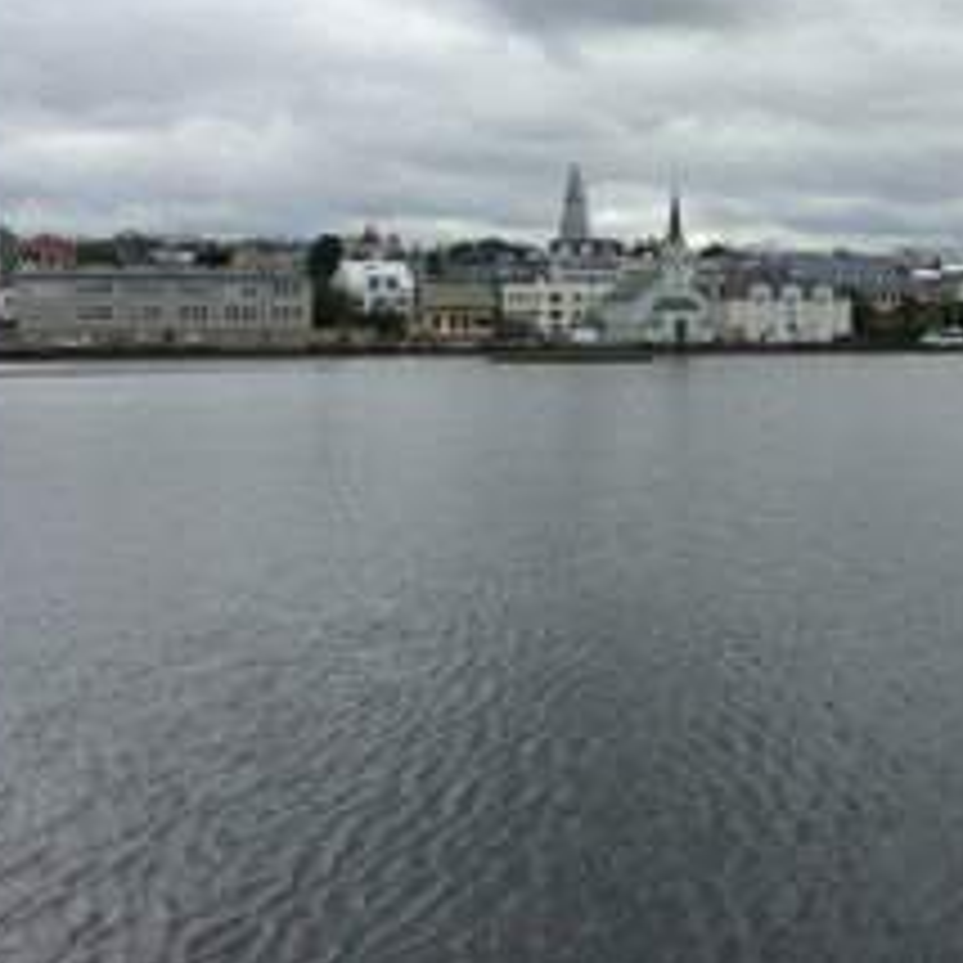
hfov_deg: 34.8
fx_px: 1511
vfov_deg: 34.9
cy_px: 297
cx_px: 688
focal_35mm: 48
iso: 32
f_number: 2.2
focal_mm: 4.15
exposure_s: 1/1786
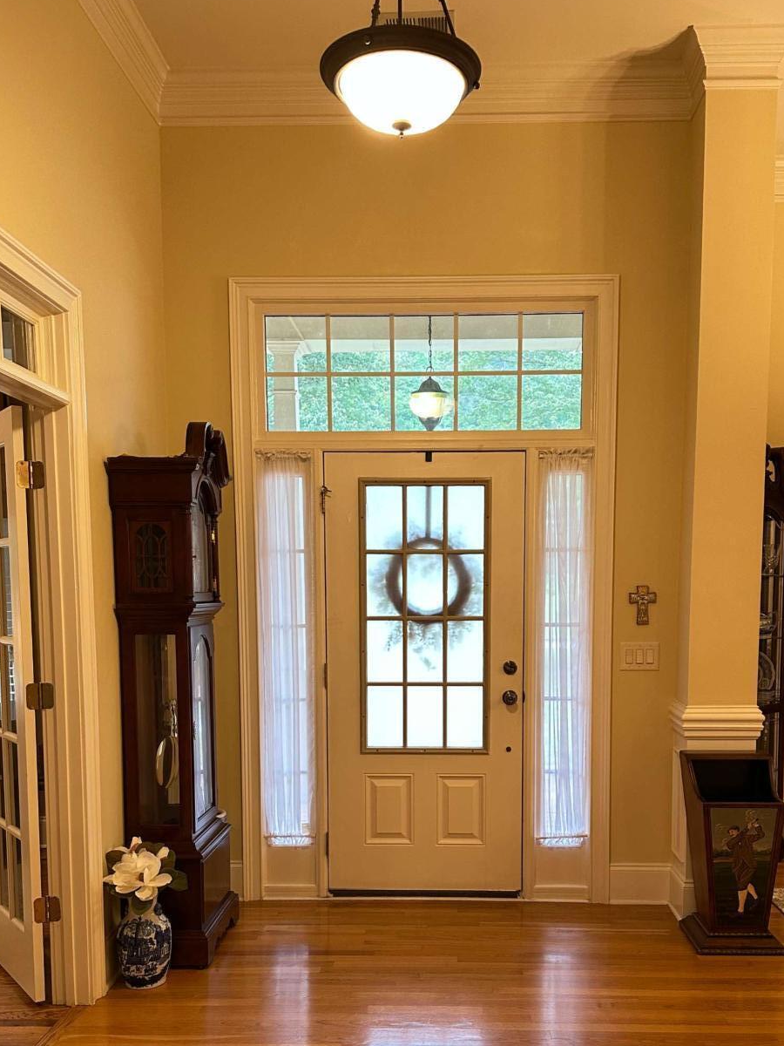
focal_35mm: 32
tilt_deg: -4.7
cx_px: 416
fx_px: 966
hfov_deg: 44.1
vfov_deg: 56.0
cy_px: 670
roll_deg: -1.8
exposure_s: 1/60
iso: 320
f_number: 1.78
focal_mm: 6.86
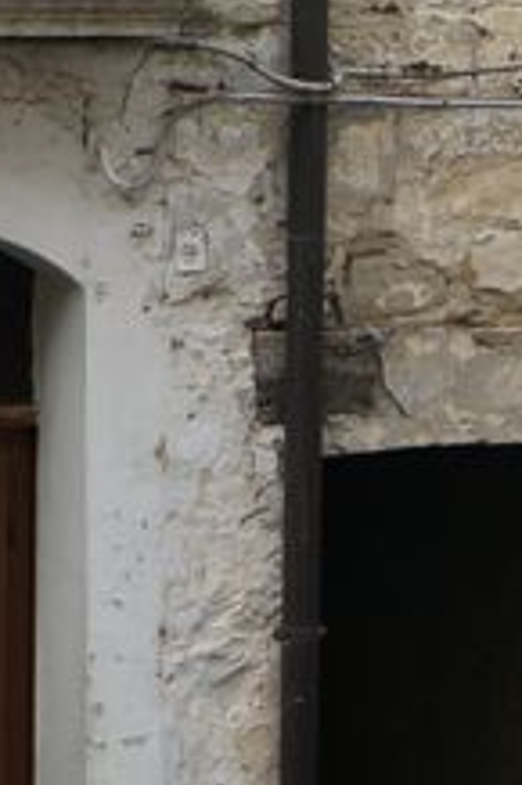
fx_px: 3463
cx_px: -248
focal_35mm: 159
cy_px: -302
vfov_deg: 12.4
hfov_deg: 8.4
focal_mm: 24
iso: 100
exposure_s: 1/80
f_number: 8
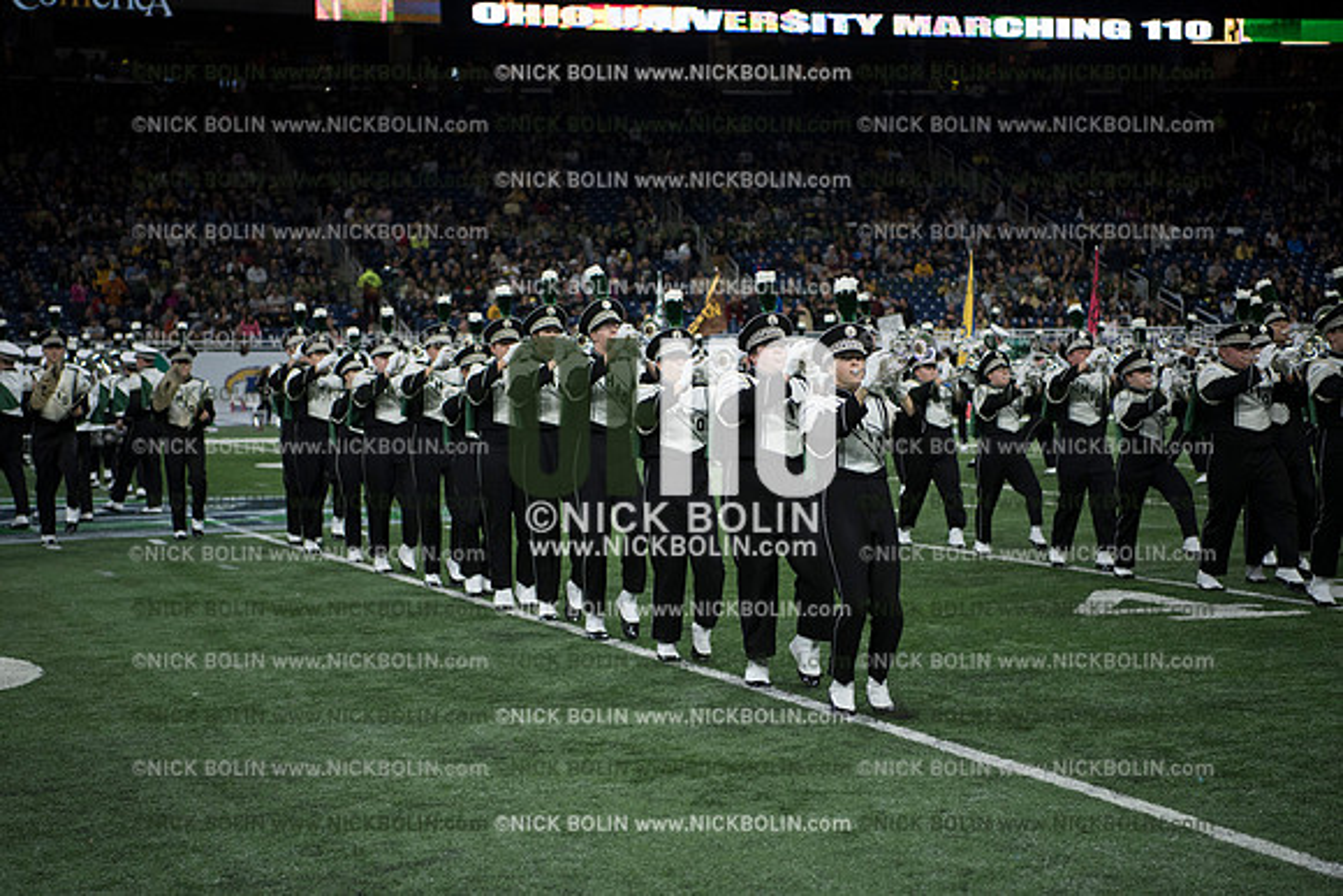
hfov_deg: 28.8
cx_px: 672
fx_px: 2612
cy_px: 448
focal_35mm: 70
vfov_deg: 19.5
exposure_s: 1/1250
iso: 1250
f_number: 2.8
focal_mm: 70
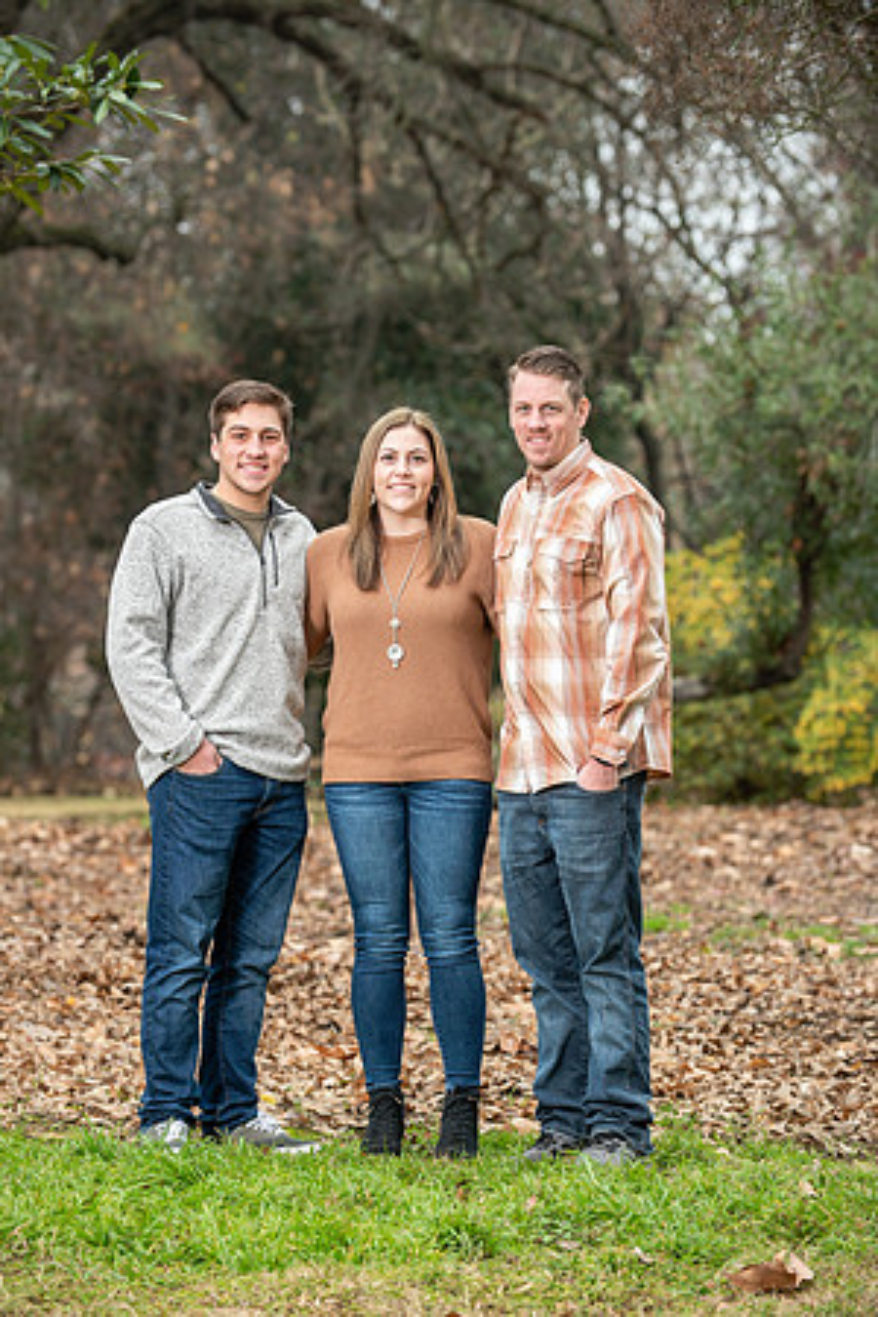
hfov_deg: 10.5
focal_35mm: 130
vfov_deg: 15.8
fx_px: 4755
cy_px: 658
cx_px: 439
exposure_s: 1/125
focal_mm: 130
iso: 200
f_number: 4
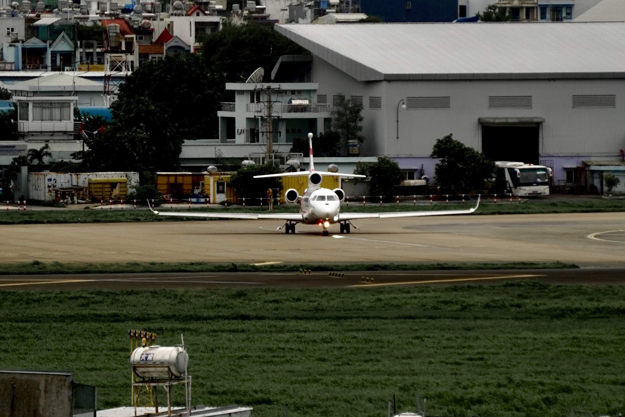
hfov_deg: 6.5
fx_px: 5469
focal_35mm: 315
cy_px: 208
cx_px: 312
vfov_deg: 4.4
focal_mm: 210
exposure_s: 1/750
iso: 400
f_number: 6.3
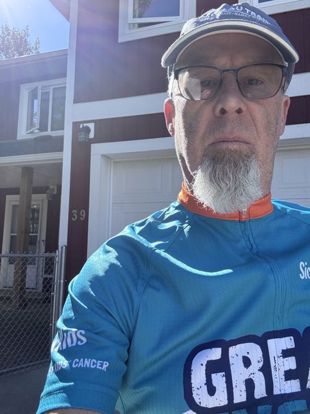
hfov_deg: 46.8
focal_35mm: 30
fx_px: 358
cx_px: 155
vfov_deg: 60.0
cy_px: 207
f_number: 1.9
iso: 25
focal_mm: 2.69
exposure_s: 1/436
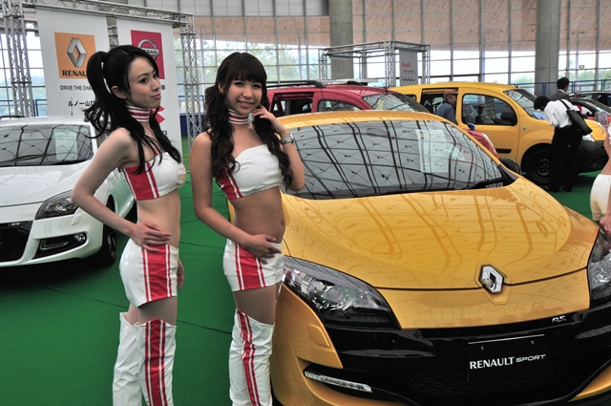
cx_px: 306
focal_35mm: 36
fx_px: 610
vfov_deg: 36.8
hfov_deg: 53.2
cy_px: 203
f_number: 9
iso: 400
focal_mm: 24
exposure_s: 1/200
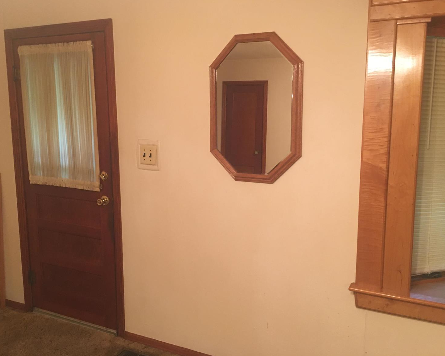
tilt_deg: -7.4
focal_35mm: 31
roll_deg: +0.1
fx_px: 408
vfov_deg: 47.1
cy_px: 176
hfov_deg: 57.2
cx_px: 228
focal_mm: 4.15
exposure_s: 1/10
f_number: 2.2
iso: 100
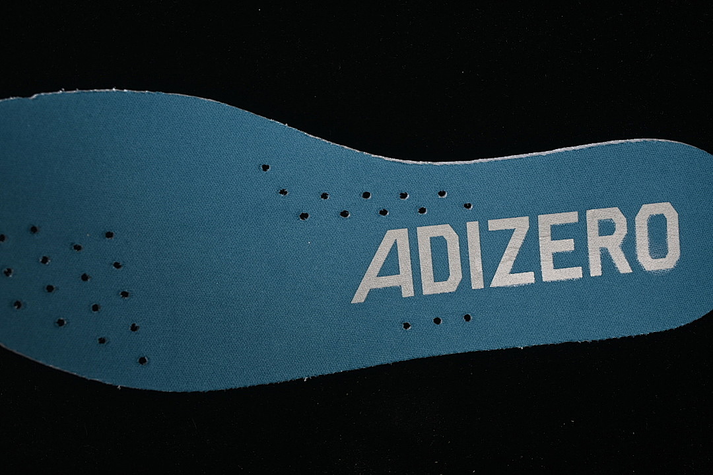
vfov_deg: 18.2
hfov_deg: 27.0
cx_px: 356
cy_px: 238
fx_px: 1485
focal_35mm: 75
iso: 160
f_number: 7.1
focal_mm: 50
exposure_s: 1/80
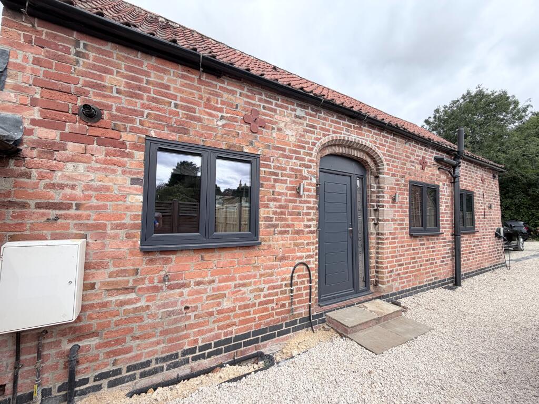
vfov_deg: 85.7
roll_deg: -0.1
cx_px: 270
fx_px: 218
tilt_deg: +4.2
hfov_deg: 102.1
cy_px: 202
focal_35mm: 14
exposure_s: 1/770
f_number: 2.2
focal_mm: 2.22
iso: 32
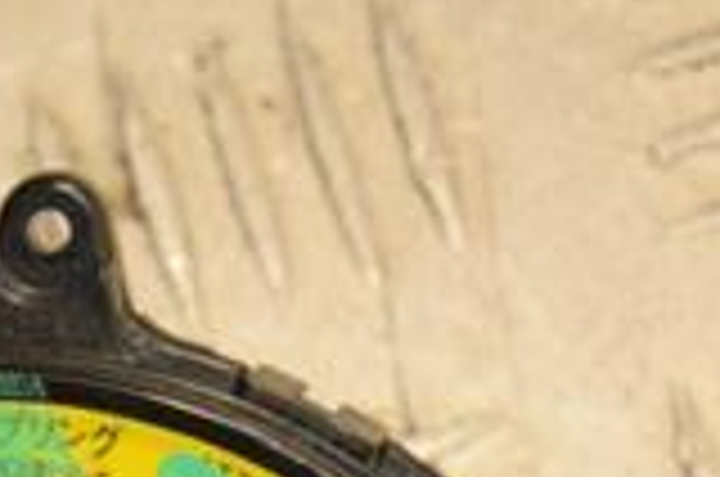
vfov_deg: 4.1
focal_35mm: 327
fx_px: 6527
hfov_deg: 6.3
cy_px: 864
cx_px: -220
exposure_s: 1/200
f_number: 5.6
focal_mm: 58
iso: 800
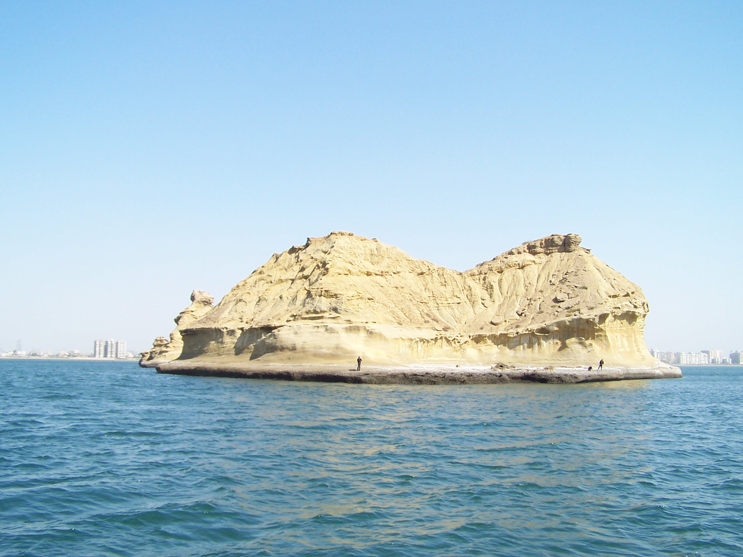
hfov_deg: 49.0
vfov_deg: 37.7
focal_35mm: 38
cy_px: 278
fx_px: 816
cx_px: 372
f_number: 4
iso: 80
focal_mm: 6.3
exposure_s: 1/500
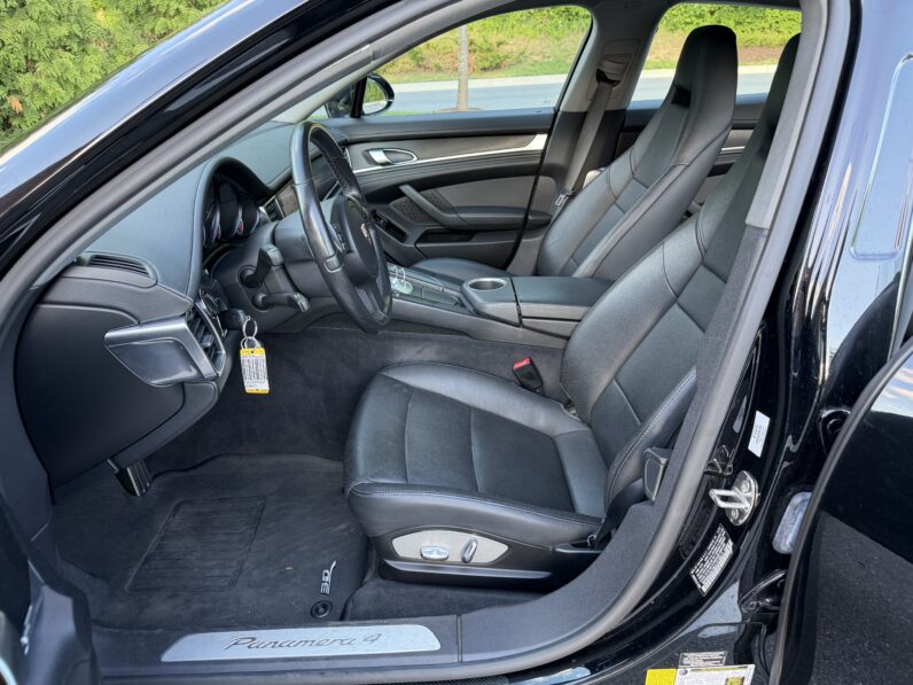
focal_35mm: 24
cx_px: 456
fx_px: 633
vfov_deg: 56.8
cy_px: 342
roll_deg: +0.9
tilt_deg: -25.9
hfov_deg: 71.6
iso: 200
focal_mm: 6.76
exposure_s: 1/120
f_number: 1.78
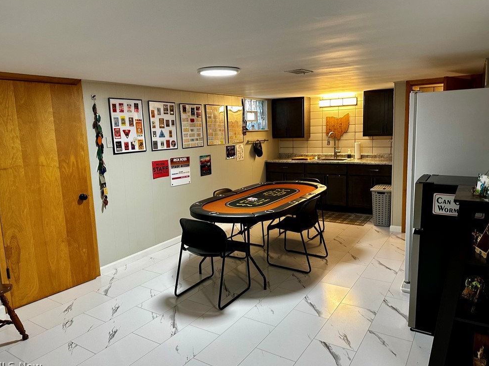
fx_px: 353
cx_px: 245
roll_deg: +2.1
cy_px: 184
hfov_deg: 69.4
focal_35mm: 25
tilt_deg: -7.9
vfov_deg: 54.9
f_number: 1.78
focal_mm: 6.86
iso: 200
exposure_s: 1/60
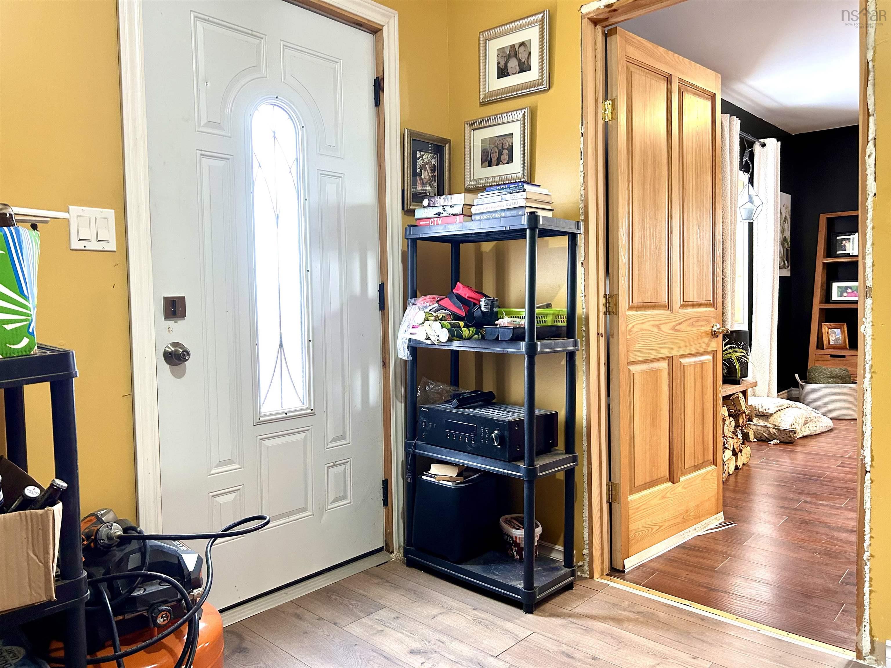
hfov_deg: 67.3
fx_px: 669
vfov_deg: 53.1
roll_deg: +1.9
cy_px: 334
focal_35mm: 26
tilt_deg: -2.1
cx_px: 446
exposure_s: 1/60
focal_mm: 5.7
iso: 250
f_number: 1.5
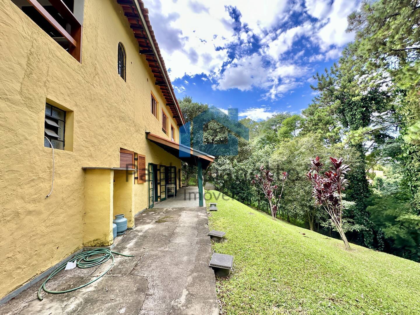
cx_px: 210
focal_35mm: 14
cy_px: 158
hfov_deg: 102.1
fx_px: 170
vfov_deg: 85.7
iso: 40
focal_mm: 2.22
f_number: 2.2
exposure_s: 1/308
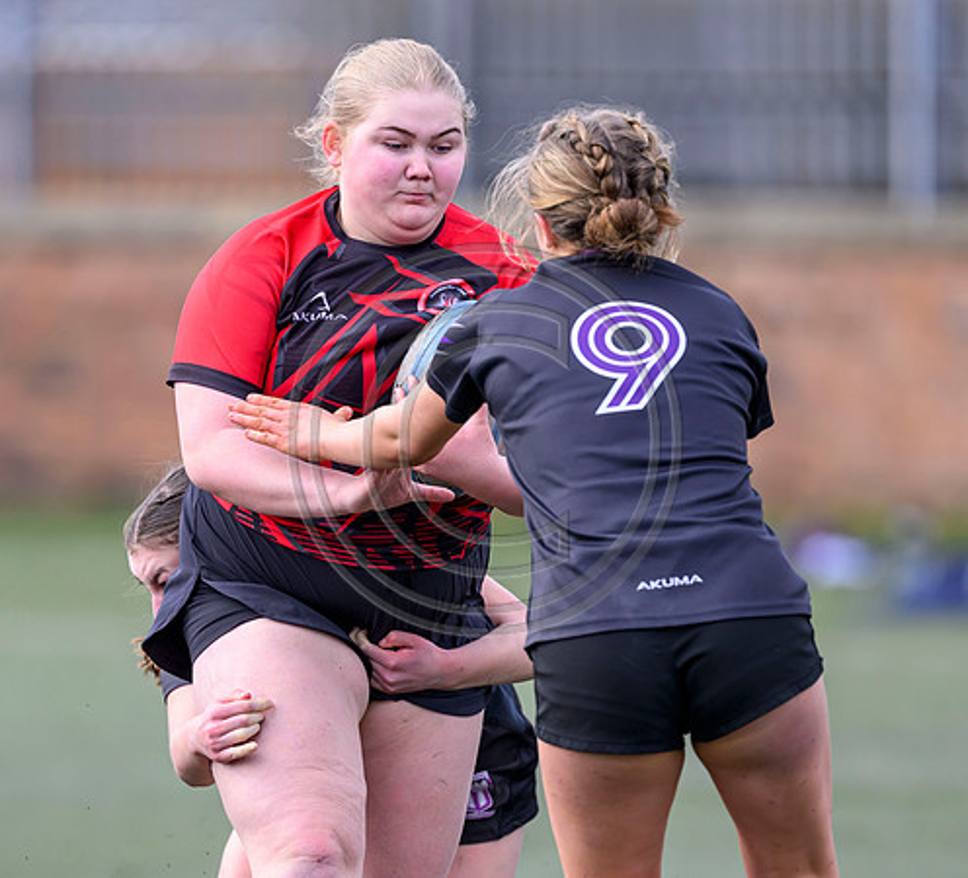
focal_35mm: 704
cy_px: 629
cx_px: 324
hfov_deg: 2.6
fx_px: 21261
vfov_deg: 2.4
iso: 500
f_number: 3.2
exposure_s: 1/1600
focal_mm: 400
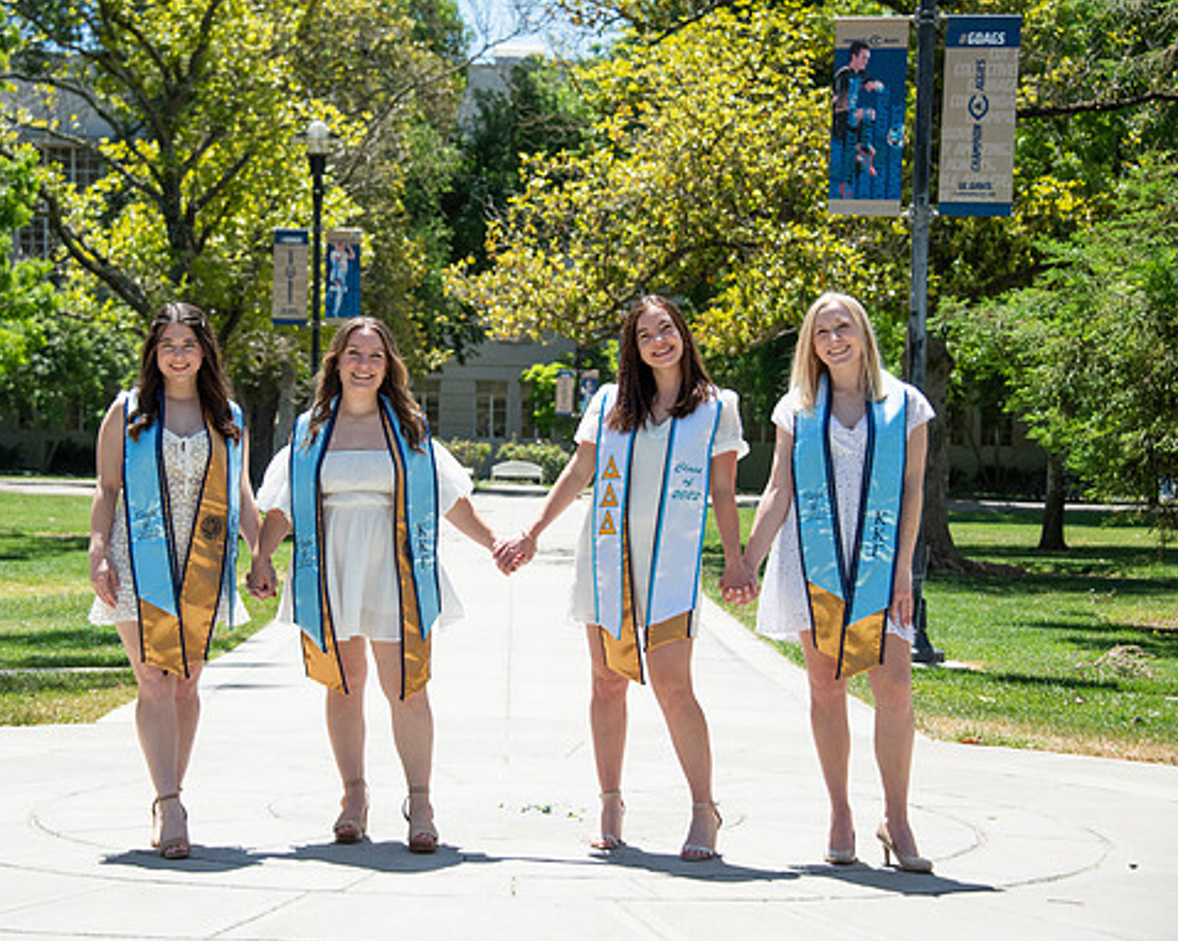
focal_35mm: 82
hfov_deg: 23.3
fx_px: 2858
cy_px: 467
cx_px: 500
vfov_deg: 18.7
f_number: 5.6
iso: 500
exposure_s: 1/2500
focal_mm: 72
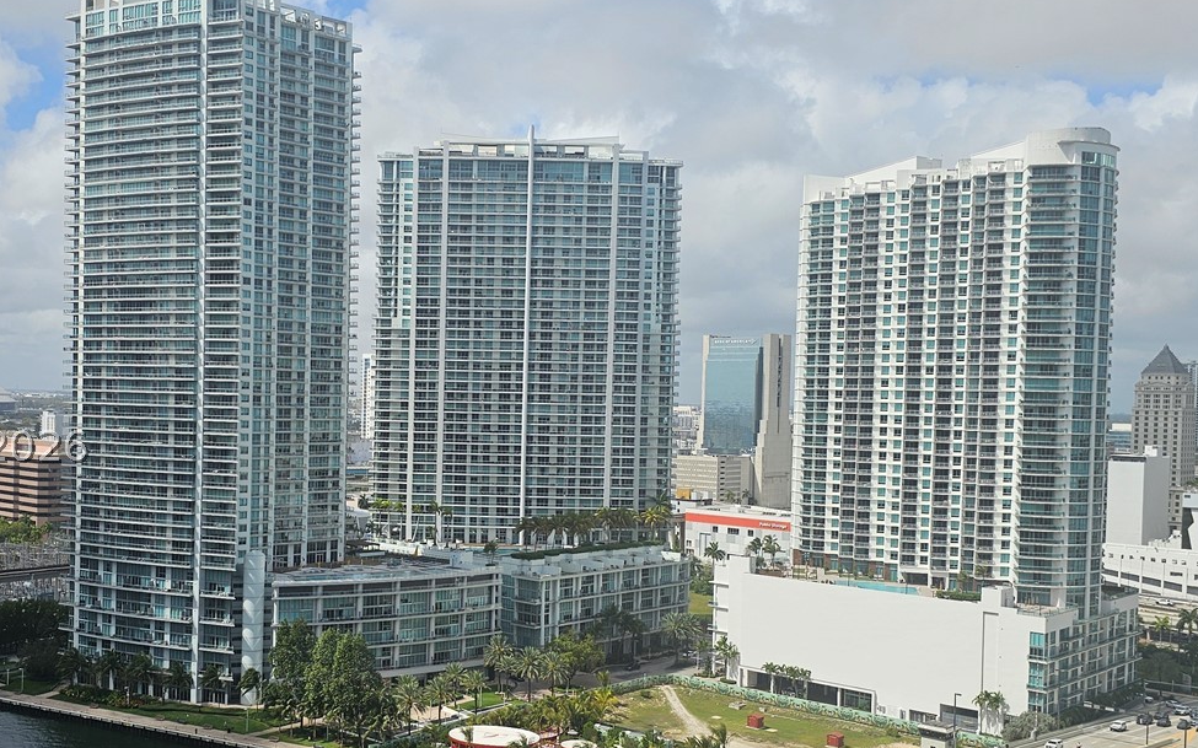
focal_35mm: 40
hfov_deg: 48.9
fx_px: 1306
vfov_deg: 31.9
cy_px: 446
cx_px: 464
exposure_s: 1/1695
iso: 12
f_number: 1.7
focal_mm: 6.3
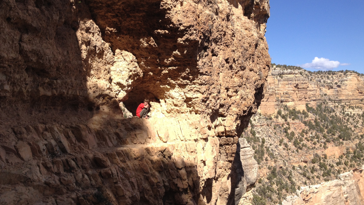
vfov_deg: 30.4
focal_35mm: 39
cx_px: 184
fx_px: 376
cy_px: 88
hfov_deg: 51.6
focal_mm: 4.28
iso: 50
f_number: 2.4
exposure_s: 1/1381
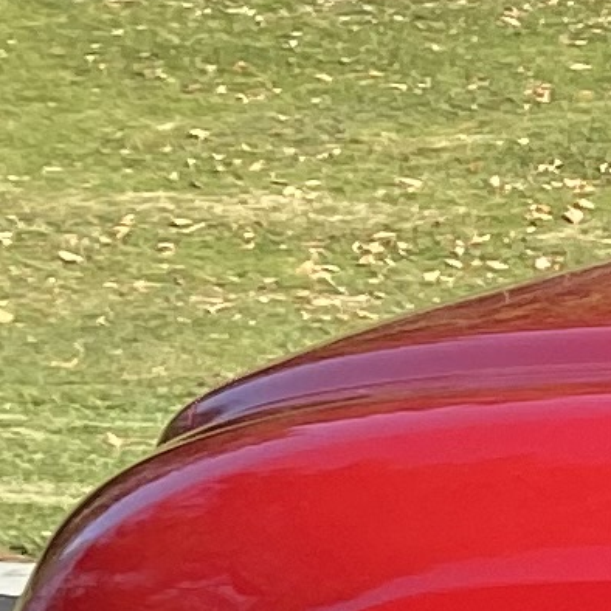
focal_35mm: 235
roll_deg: +1.5
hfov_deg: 5.6
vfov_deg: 7.2
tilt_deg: -20.3
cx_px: 2999
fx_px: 4693
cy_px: 1233
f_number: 1.8
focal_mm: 4.25
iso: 32
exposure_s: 1/981
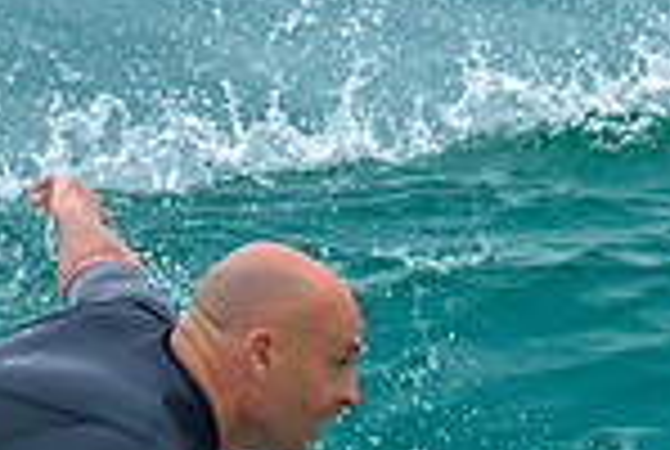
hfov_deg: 0.5
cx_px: 115
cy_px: 452
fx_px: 76886
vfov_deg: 0.3
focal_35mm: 4123
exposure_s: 1/2500
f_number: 6.3
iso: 2500
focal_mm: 800
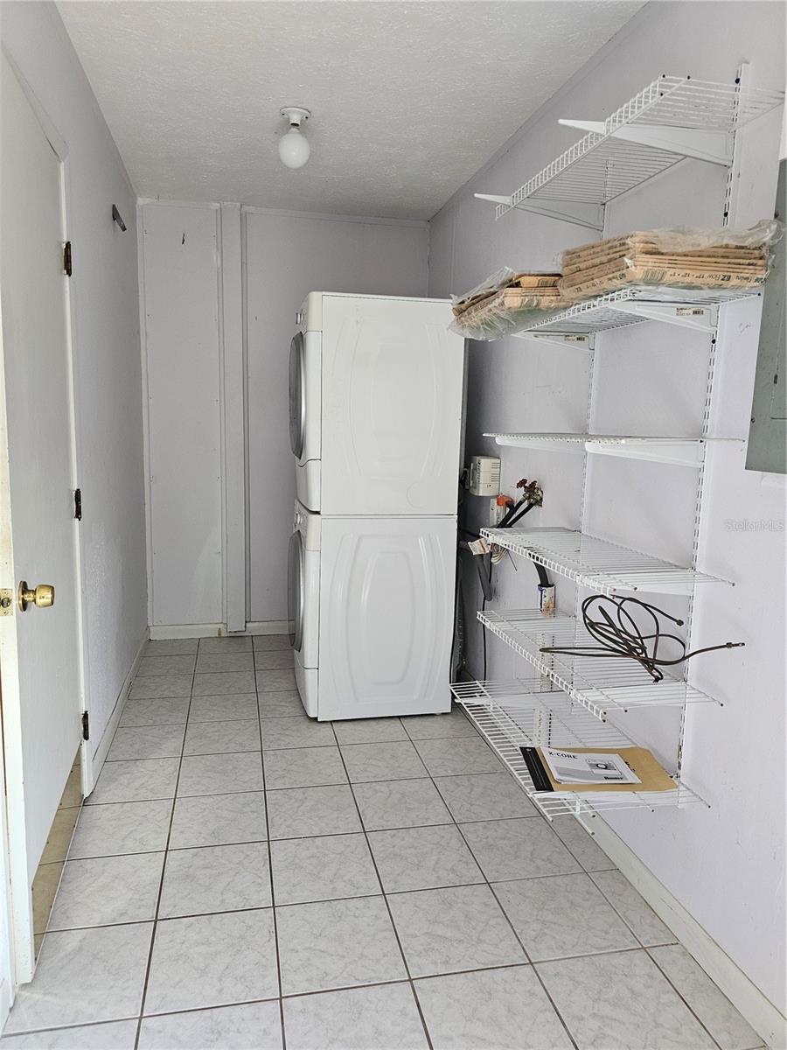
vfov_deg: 73.9
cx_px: 394
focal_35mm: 23
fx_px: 697
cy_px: 525
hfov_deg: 58.9
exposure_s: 1/120
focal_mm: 6.3
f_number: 1.7
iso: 250
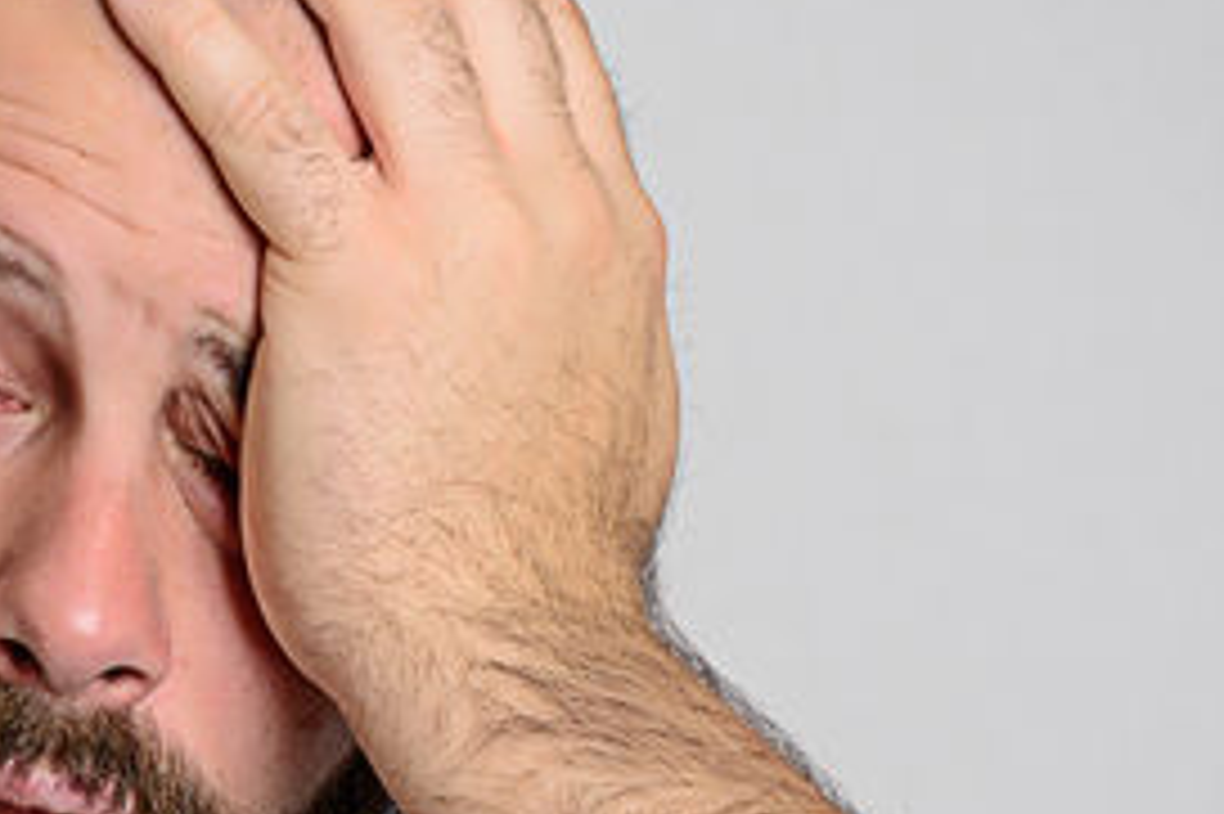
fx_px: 9004
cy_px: 740
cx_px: 191
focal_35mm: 265
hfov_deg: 7.8
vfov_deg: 5.2
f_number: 6.3
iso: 200
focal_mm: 85
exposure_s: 1/125
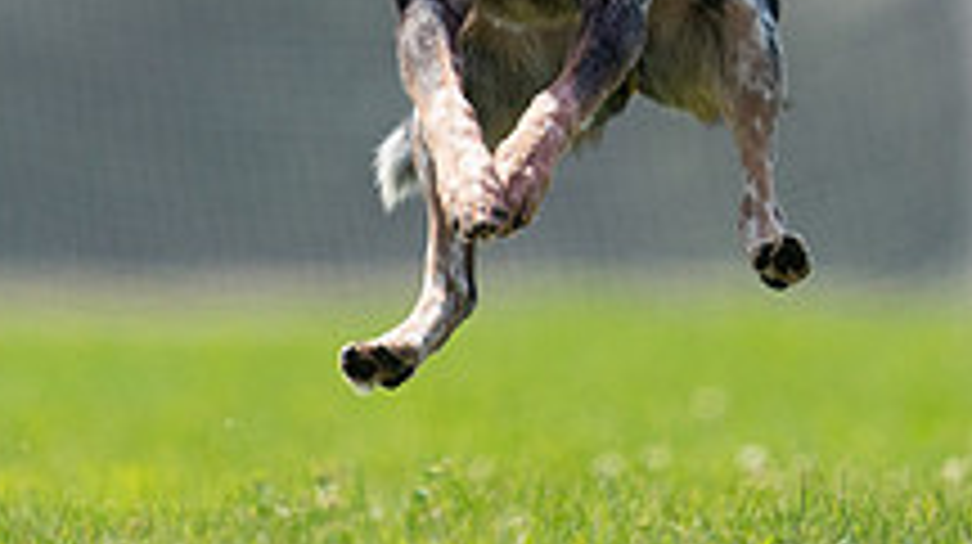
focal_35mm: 1397
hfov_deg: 1.5
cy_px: -294
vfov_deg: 0.9
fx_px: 35970
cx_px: 446
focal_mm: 496
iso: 1600
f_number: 6.3
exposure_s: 1/4000
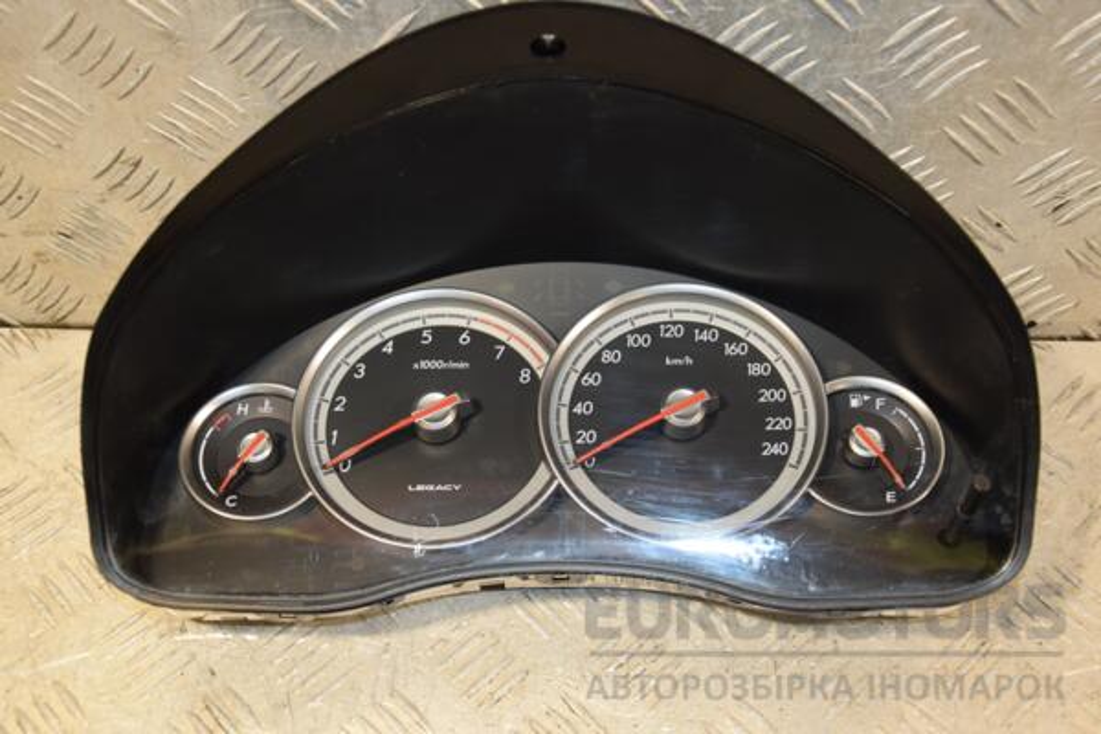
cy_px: 367
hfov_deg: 41.1
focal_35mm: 48
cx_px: 550
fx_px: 1468
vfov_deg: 28.1
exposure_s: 1/125
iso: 800
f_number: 5
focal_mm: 32
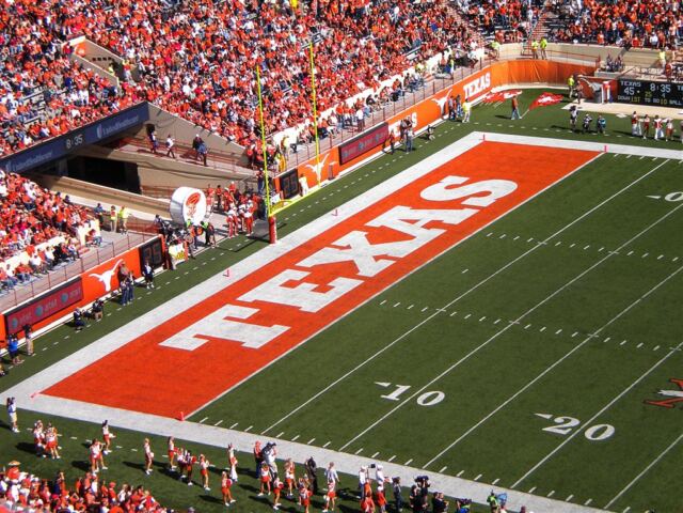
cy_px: 256
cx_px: 342
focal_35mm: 105
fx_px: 2072
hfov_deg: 18.7
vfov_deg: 14.1
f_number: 8.5
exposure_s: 1/264
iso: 95
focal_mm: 18.9
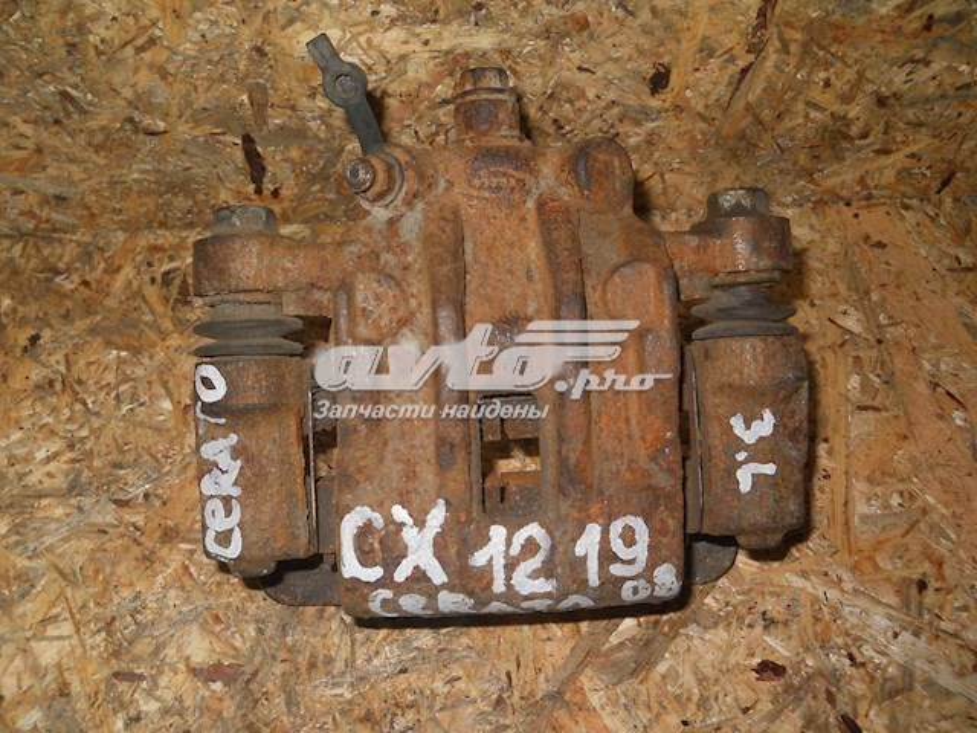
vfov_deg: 35.1
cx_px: 488
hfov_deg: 45.8
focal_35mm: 41
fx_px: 1157
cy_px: 366
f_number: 5.5
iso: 80
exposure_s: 1/30
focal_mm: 6.72
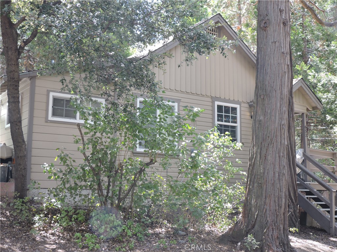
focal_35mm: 47
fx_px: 458
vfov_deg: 30.9
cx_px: 168
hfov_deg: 40.4
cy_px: 126
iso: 100
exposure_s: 1/50
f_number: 3.5
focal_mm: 8.4
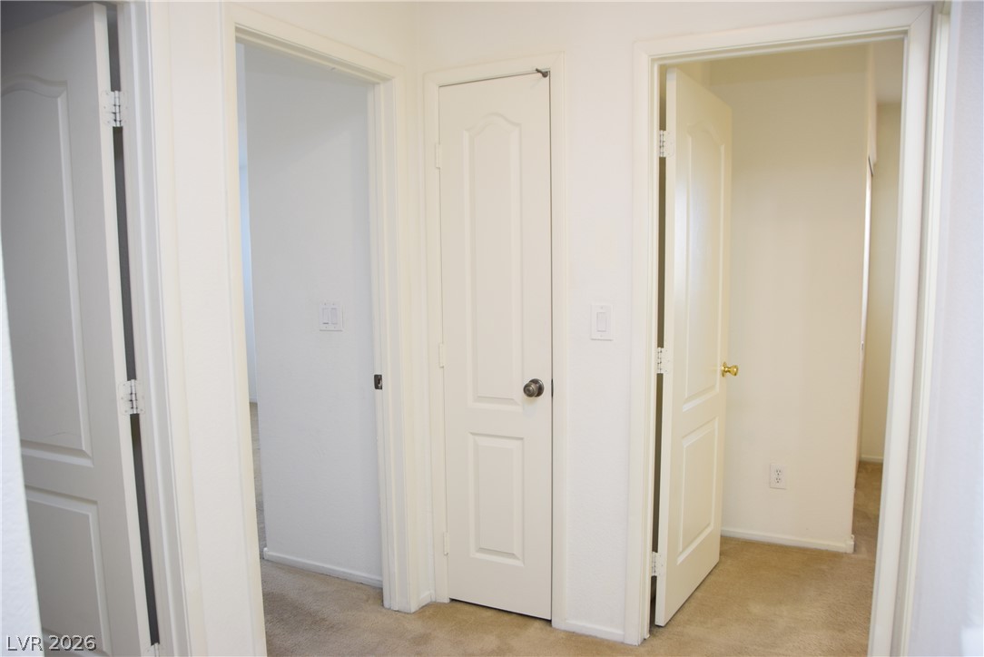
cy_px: 328
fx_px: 738
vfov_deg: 48.0
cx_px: 492
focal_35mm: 27
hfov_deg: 67.4
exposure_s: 1/60
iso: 400
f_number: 4
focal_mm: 18
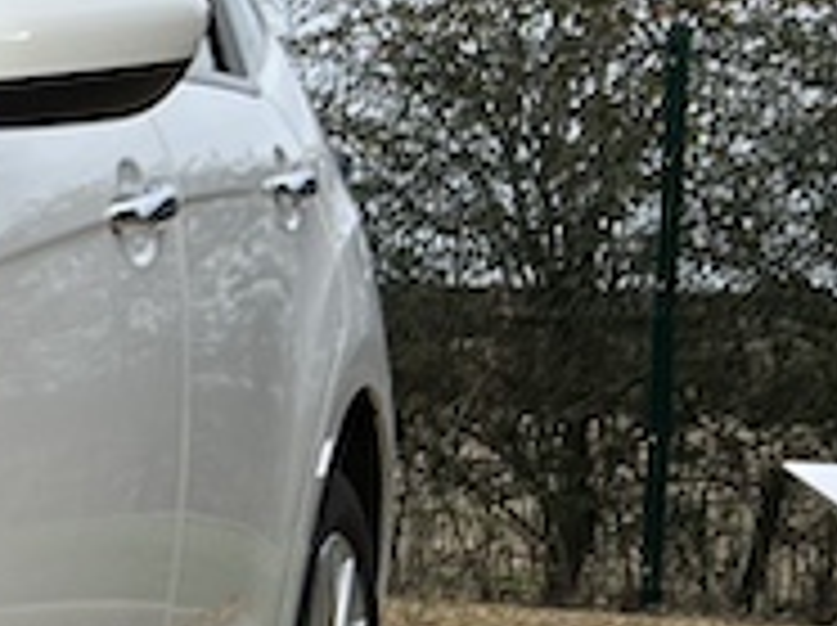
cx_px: -1202
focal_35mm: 140
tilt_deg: -3.3
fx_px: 3381
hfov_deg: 11.5
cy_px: 495
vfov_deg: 10.5
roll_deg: -0.1
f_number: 1.5
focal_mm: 5.7
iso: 50
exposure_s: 1/1621
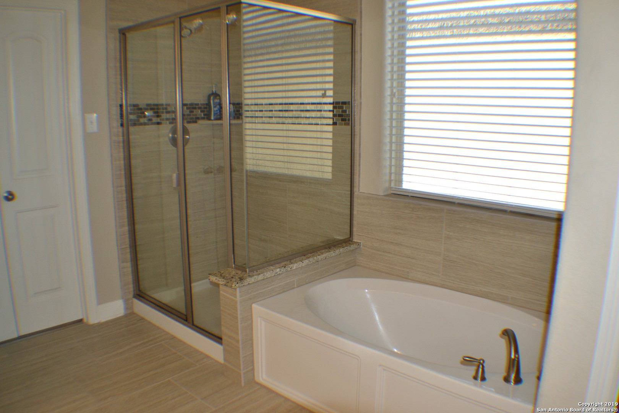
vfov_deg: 36.9
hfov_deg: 53.1
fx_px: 619
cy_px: 206
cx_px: 310
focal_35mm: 36
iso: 280
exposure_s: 1/125
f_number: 4
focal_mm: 24
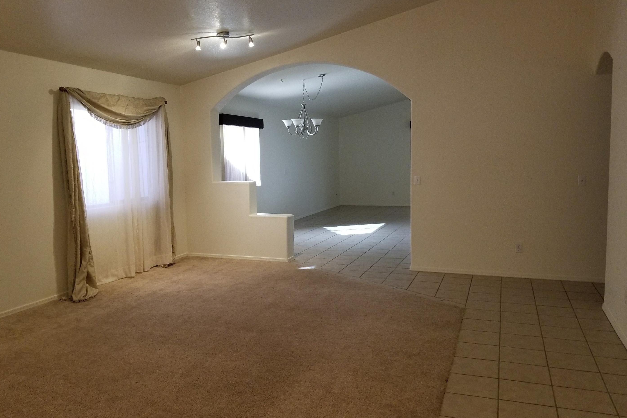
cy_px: 206
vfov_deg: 45.0
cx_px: 305
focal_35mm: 29
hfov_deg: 63.6
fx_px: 505
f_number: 1.7
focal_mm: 4.25
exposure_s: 1/60
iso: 200
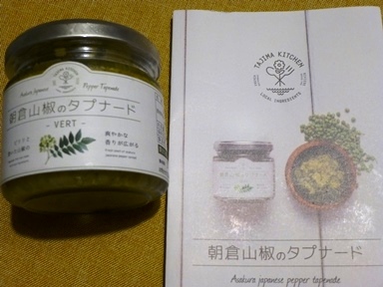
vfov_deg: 35.1
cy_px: 144
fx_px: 454
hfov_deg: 45.8
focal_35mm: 41
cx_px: 192
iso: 400
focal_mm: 7.4
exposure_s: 1/50
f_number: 3.8
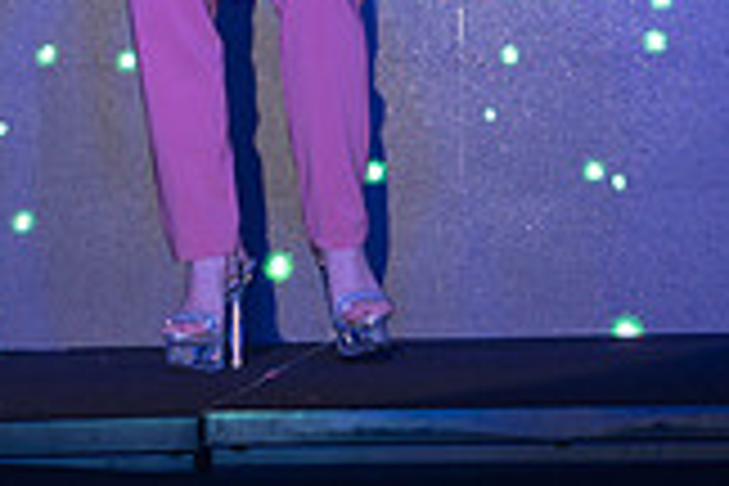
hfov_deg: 6.6
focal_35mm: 310
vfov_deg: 4.4
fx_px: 6277
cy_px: -169
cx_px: 238
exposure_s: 1/80
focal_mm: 40
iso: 250
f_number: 2.8
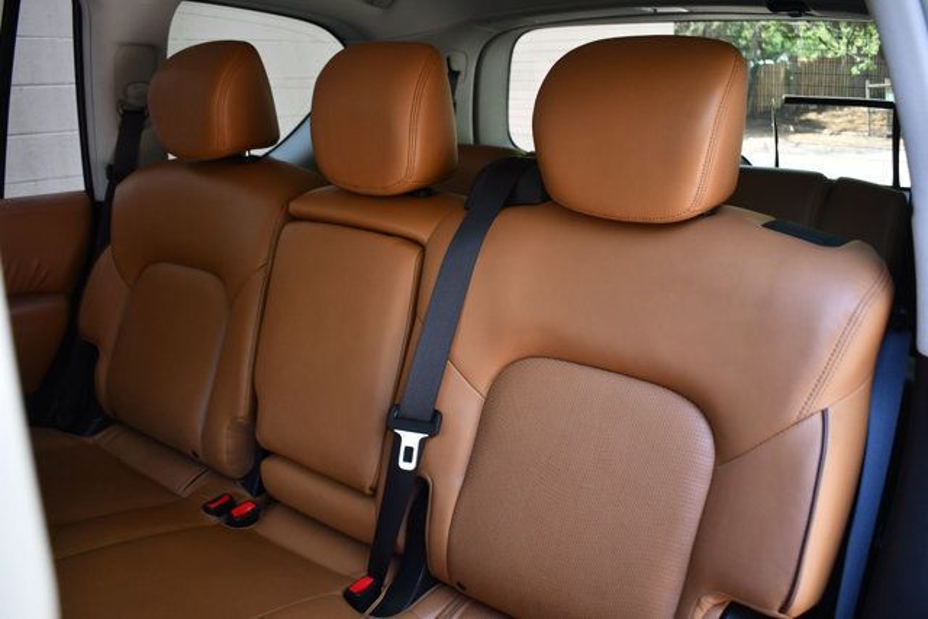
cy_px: 310
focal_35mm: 31
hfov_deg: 60.3
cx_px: 464
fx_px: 799
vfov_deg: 42.3
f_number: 3.8
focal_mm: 21
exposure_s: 1/200
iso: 800
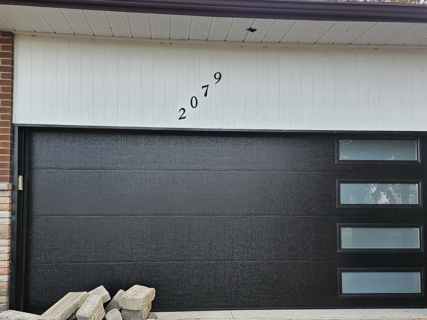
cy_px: 185
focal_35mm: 31
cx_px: 200
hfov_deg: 58.3
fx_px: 382
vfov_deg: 45.3
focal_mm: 5.4
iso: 125
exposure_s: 1/359
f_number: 1.8
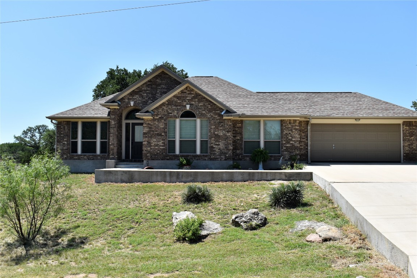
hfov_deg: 53.1
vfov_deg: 36.9
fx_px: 417
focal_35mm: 36
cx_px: 208
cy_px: 139
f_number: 8
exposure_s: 1/250
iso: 100
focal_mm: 24
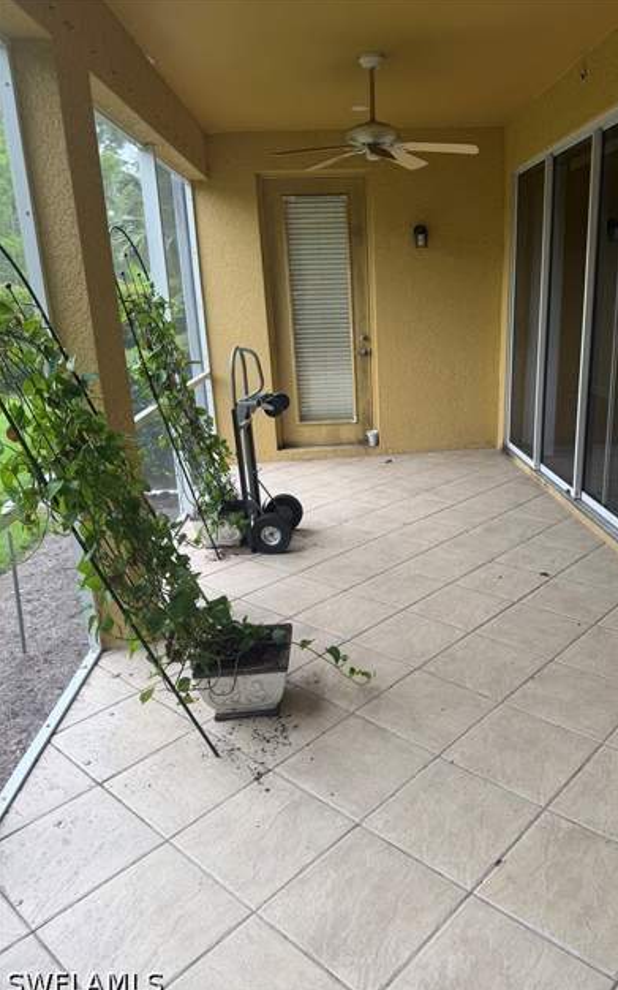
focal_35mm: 26
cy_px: 500
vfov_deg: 70.4
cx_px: 378
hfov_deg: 47.2
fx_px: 701
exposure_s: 1/165
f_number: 1.78
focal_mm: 6.76
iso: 64
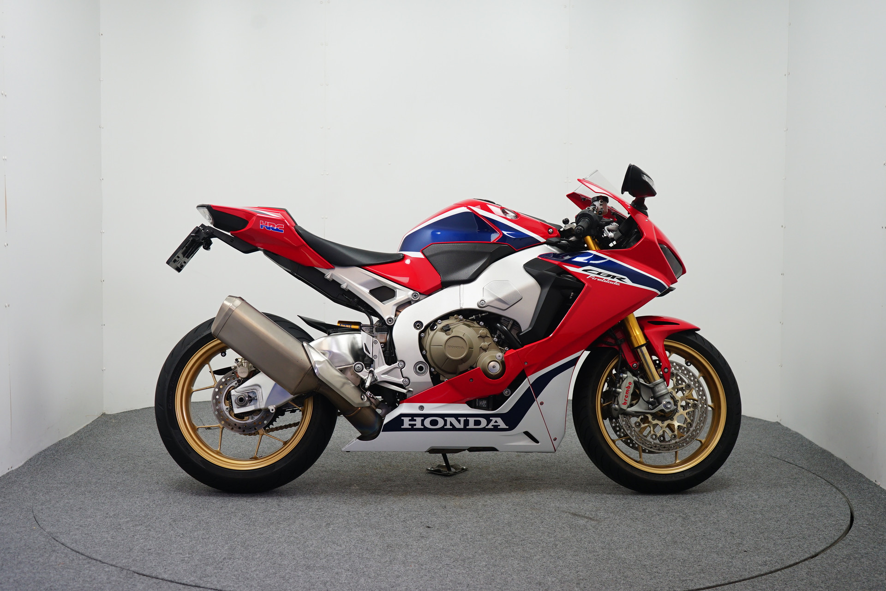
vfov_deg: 28.6
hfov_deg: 41.9
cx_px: 443
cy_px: 296
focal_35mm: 47
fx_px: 1157
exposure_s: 1/60
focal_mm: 47
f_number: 4.5
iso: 500
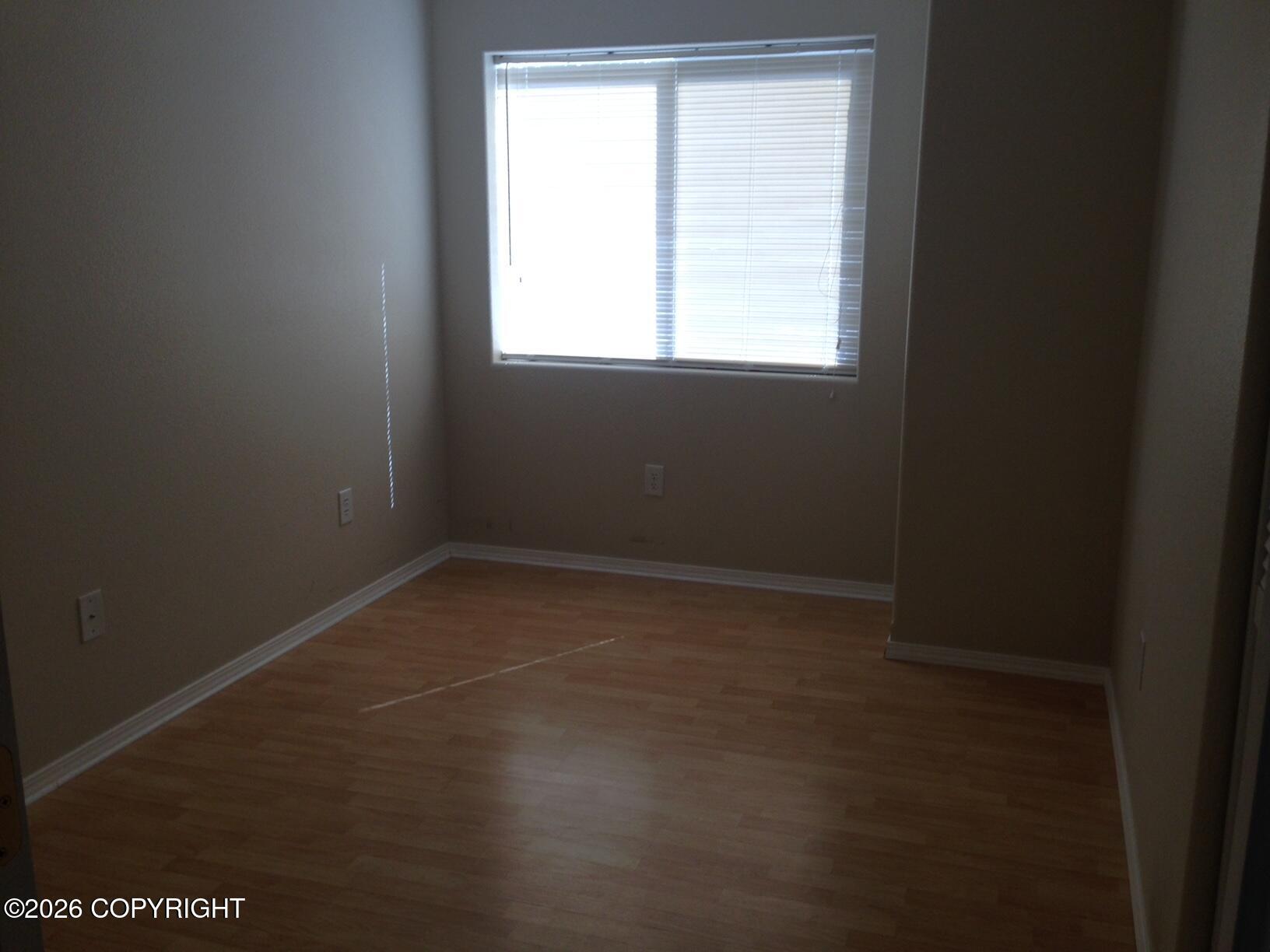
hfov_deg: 55.4
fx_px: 1211
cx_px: 635
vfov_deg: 42.9
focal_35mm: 33
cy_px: 476
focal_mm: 4.12
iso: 50
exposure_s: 1/120
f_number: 2.4
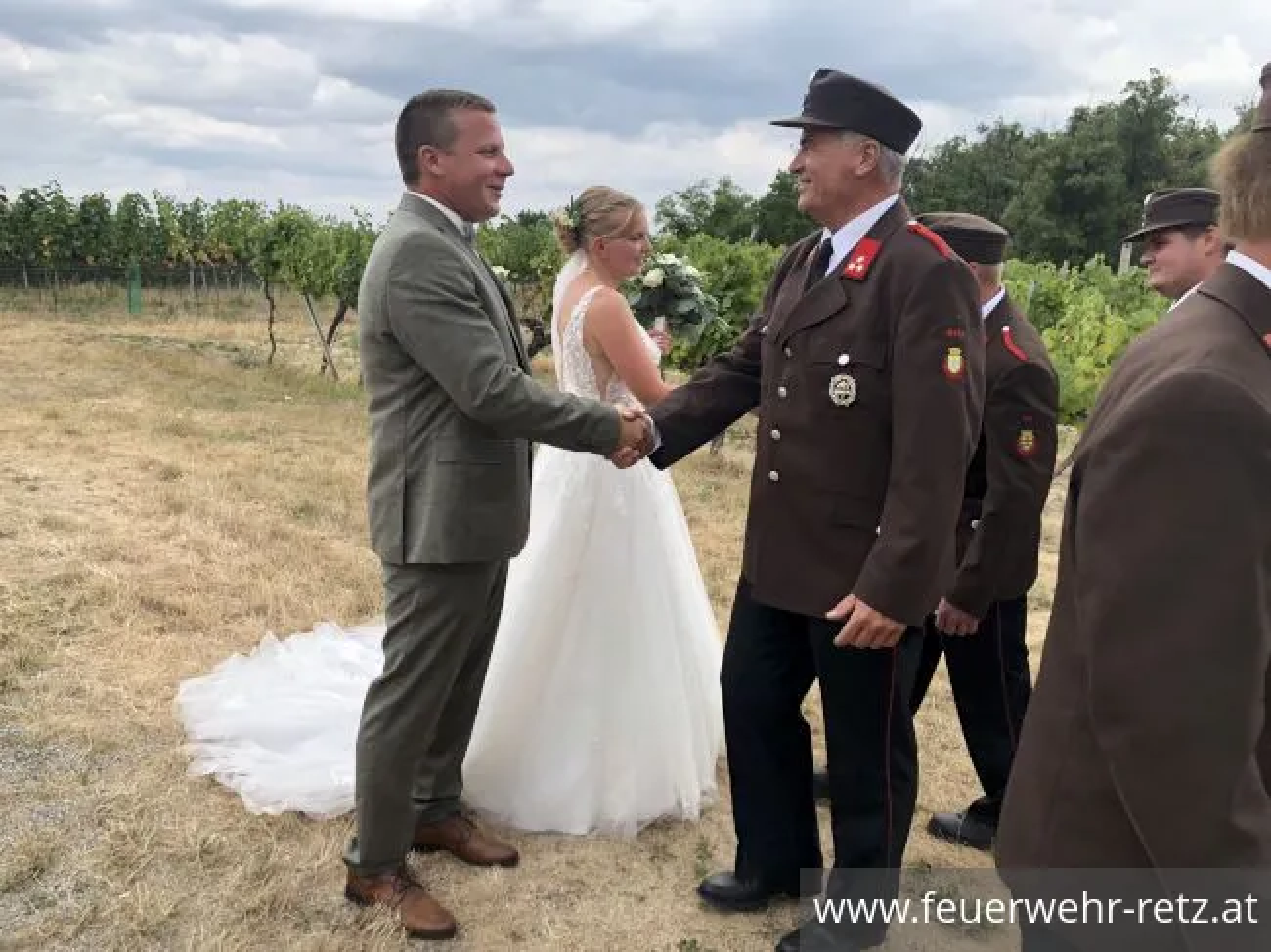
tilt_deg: -10.7
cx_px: 636
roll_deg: -0.9
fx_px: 1028
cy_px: 476
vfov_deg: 49.7
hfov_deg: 63.5
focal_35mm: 28
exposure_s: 1/727
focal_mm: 4
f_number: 1.8
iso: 20
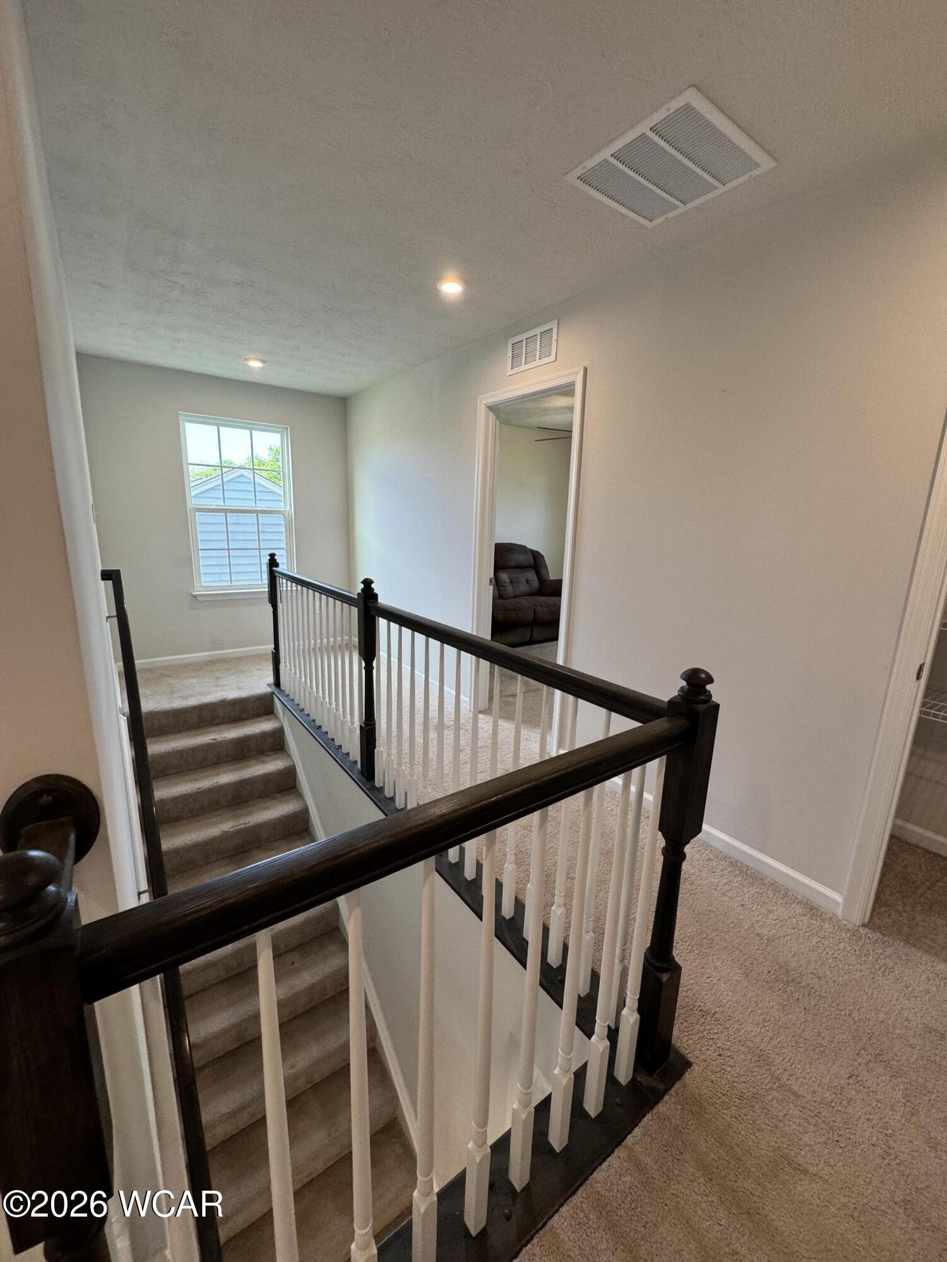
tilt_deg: -11.3
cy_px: 631
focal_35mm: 14
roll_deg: -2.1
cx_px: 474
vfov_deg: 102.1
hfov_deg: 85.7
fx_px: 511
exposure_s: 1/120
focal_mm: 2.22
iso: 160
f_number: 2.2
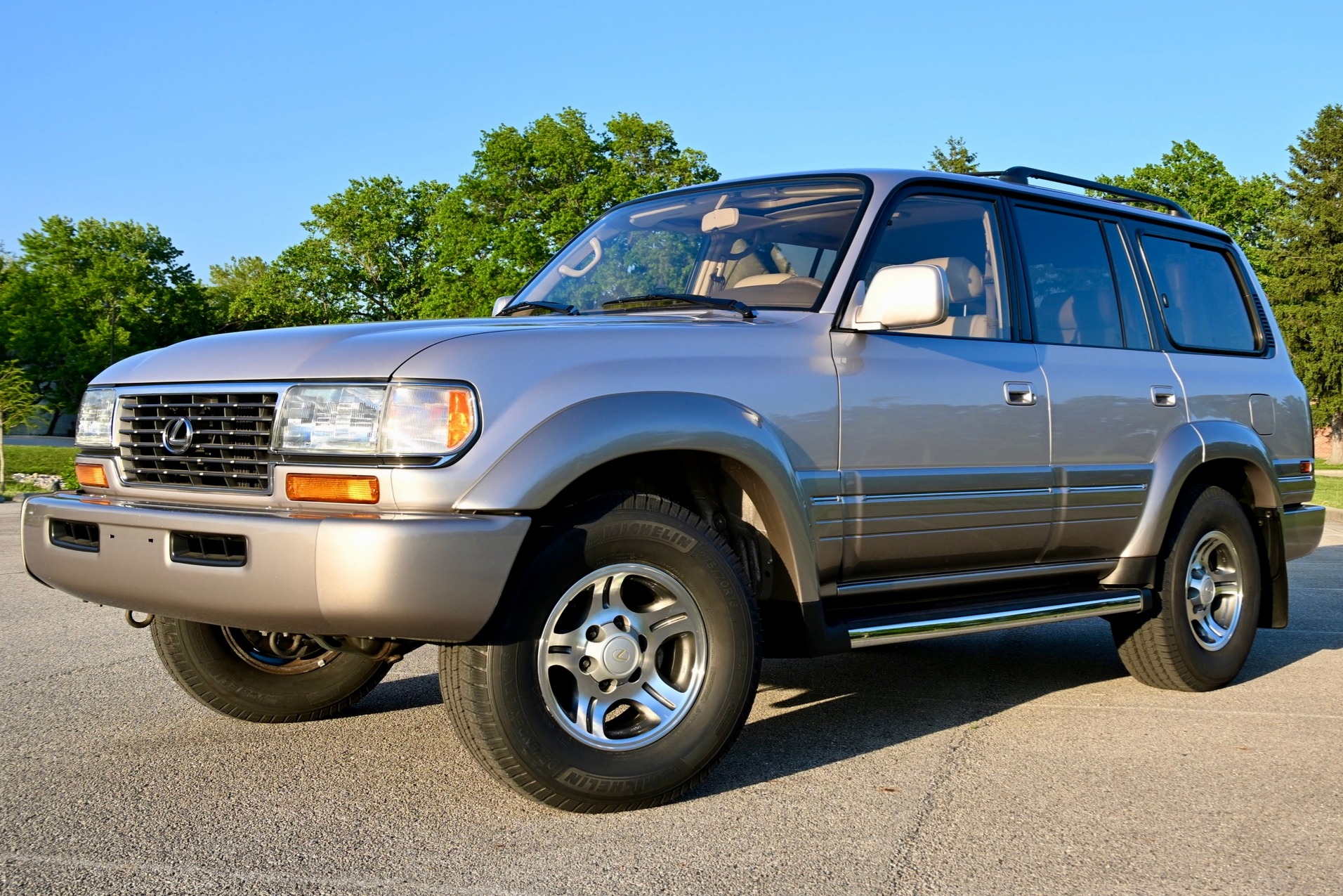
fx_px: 1343
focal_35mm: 36
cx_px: 672
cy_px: 448
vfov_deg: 36.9
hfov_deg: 53.1
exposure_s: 1/250
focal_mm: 24
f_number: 5.6
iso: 140
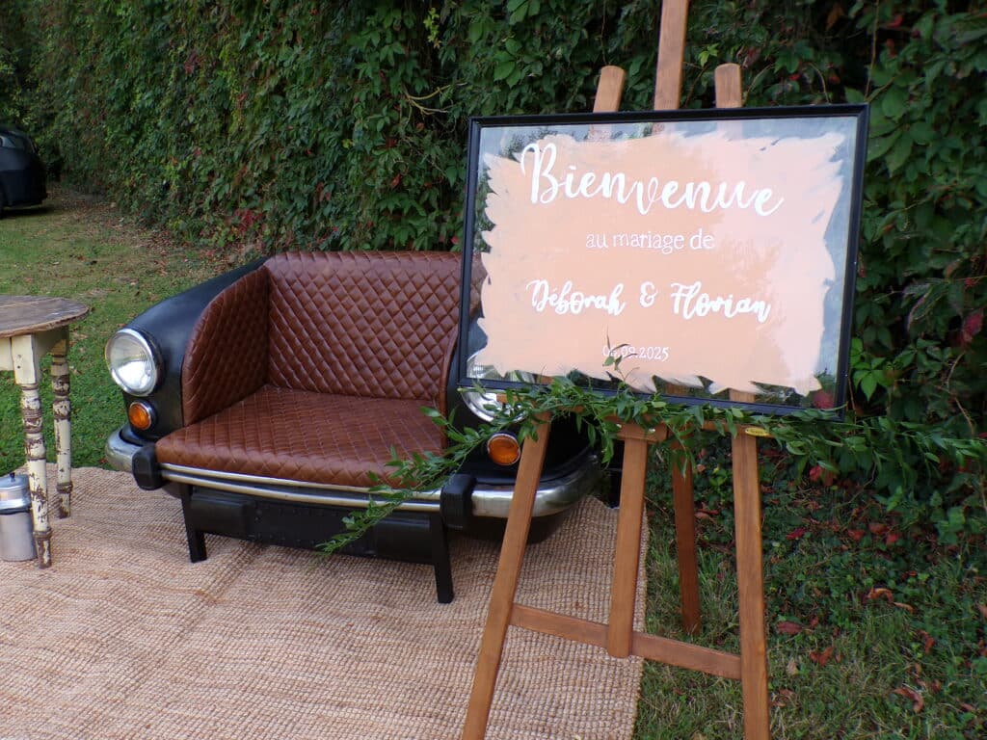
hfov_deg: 56.8
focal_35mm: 32
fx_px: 912
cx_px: 494
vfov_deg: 44.2
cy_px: 370
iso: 100
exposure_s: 1/320
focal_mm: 5.8
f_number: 3.2
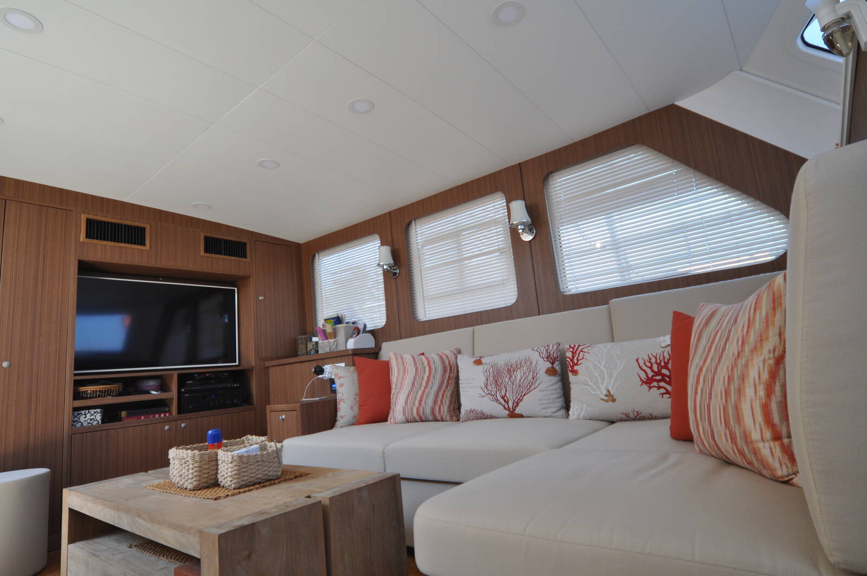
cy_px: 288
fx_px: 433
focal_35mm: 18
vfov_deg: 67.3
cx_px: 434
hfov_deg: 90.1
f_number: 4.5
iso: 720
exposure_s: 1/60
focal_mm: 12
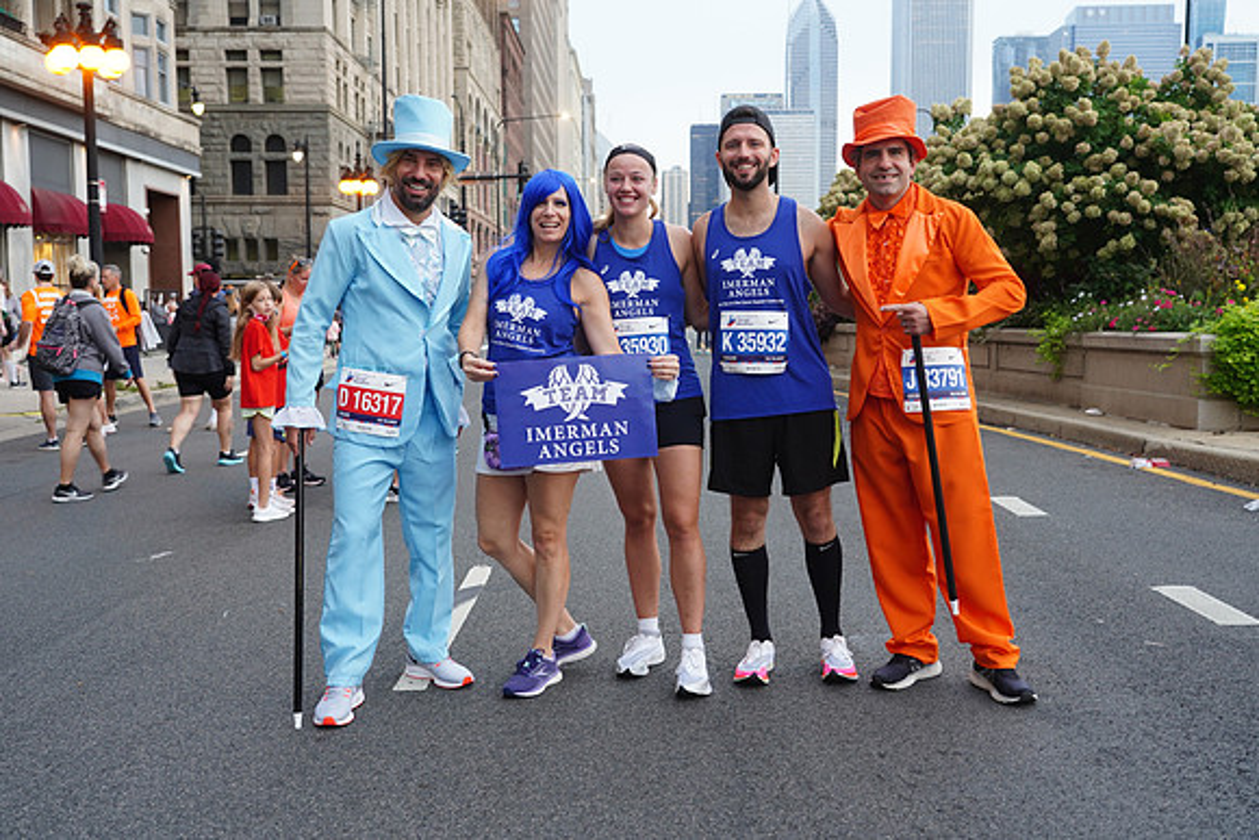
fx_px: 1189
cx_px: 630
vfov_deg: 38.9
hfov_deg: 55.8
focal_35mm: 34
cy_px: 420
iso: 500
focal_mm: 34
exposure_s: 1/80
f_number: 4.5
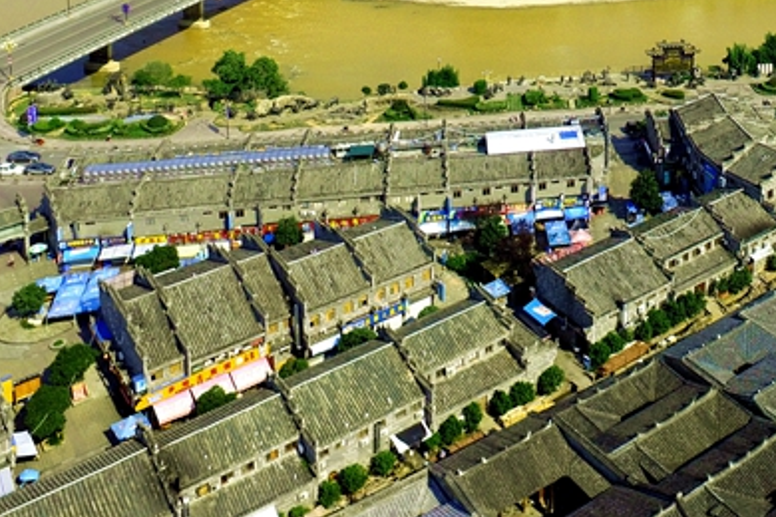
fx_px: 1035
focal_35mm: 48
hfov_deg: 38.9
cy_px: -148
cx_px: 661
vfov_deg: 24.6
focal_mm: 3.61
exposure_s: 1/876
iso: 100
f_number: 2.8
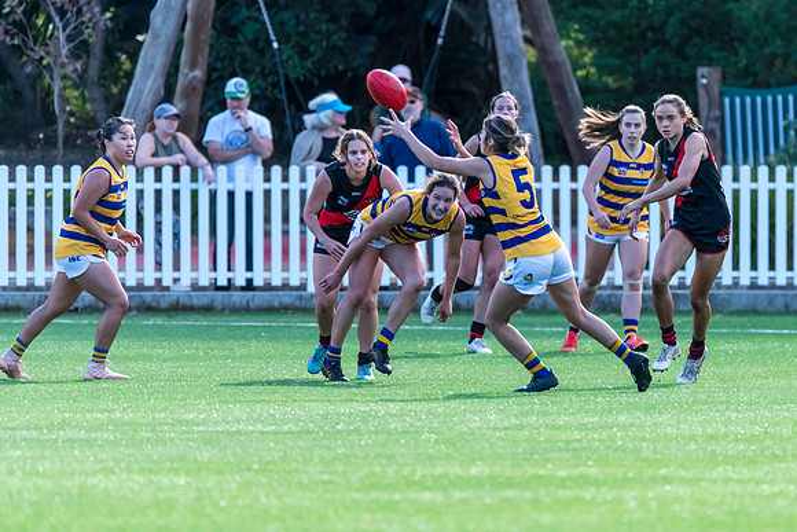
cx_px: 495
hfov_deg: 2.7
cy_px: 318
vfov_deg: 1.8
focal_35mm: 752
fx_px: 16655
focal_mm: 600
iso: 1800
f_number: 6.3
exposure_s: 1/1600
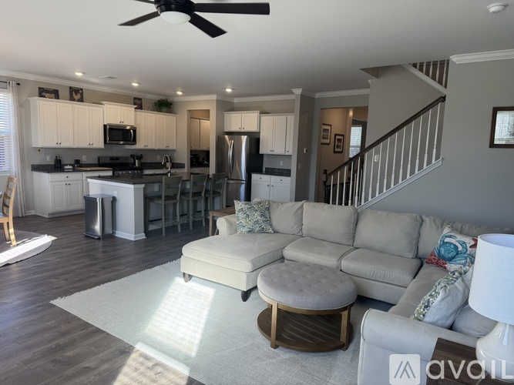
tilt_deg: -7.5
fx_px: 356
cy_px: 192
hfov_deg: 71.6
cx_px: 257
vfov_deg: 56.8
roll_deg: -2.1
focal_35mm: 24
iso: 100
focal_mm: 6.76
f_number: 1.78
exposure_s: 1/149
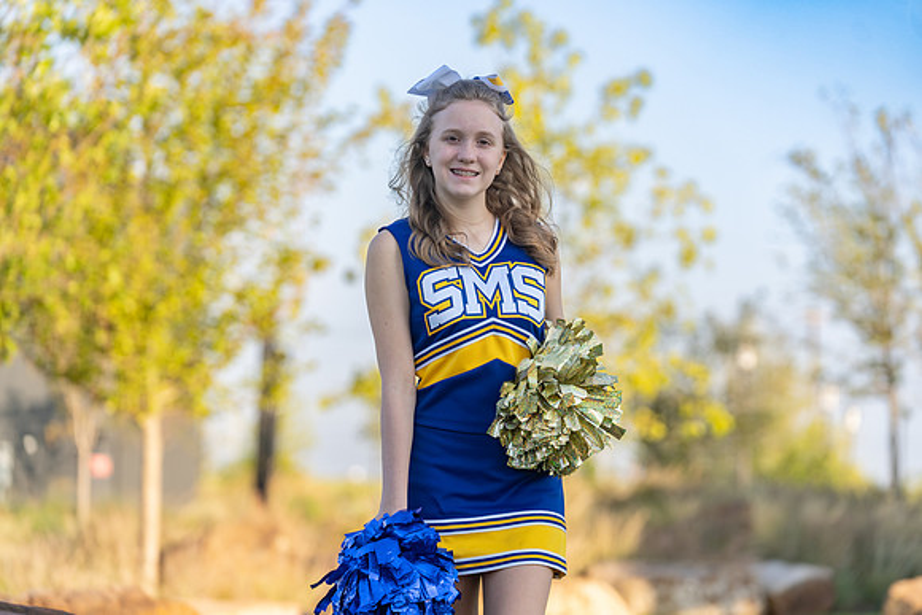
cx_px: 461
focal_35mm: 130
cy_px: 308
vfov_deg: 10.6
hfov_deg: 15.8
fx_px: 3330
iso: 100
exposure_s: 1/400
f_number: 3.5
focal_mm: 130
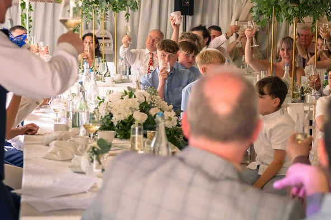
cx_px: 277
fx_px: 1048
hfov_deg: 17.8
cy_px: 105
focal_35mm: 114
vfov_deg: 12.0
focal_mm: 44
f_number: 2.8
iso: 500
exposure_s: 1/200
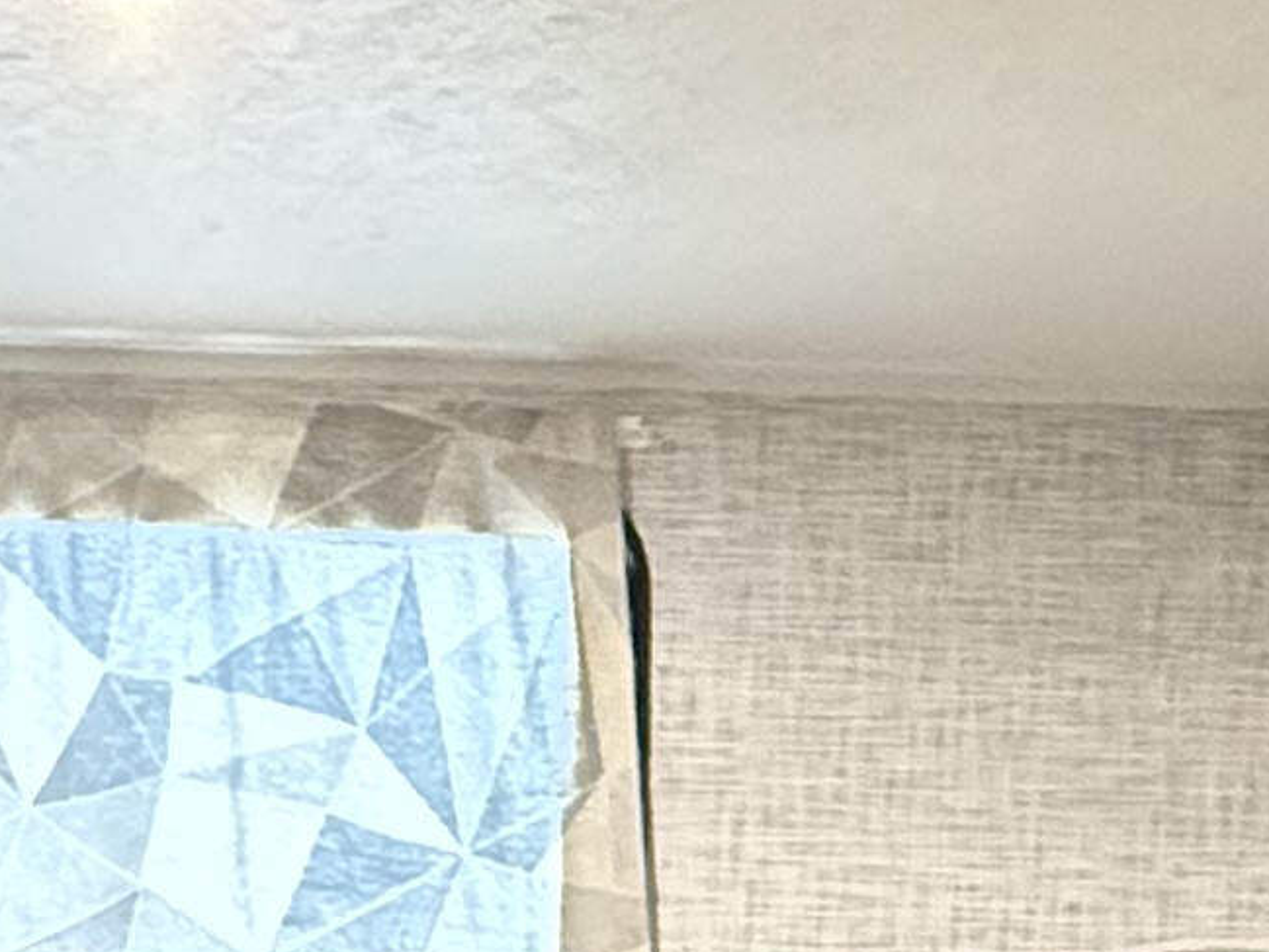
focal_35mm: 87
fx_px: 3190
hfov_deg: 22.2
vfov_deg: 15.9
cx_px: 229
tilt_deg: +0.0
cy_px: 1339
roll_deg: +0.3
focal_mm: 2.22
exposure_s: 1/60
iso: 1000
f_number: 2.2
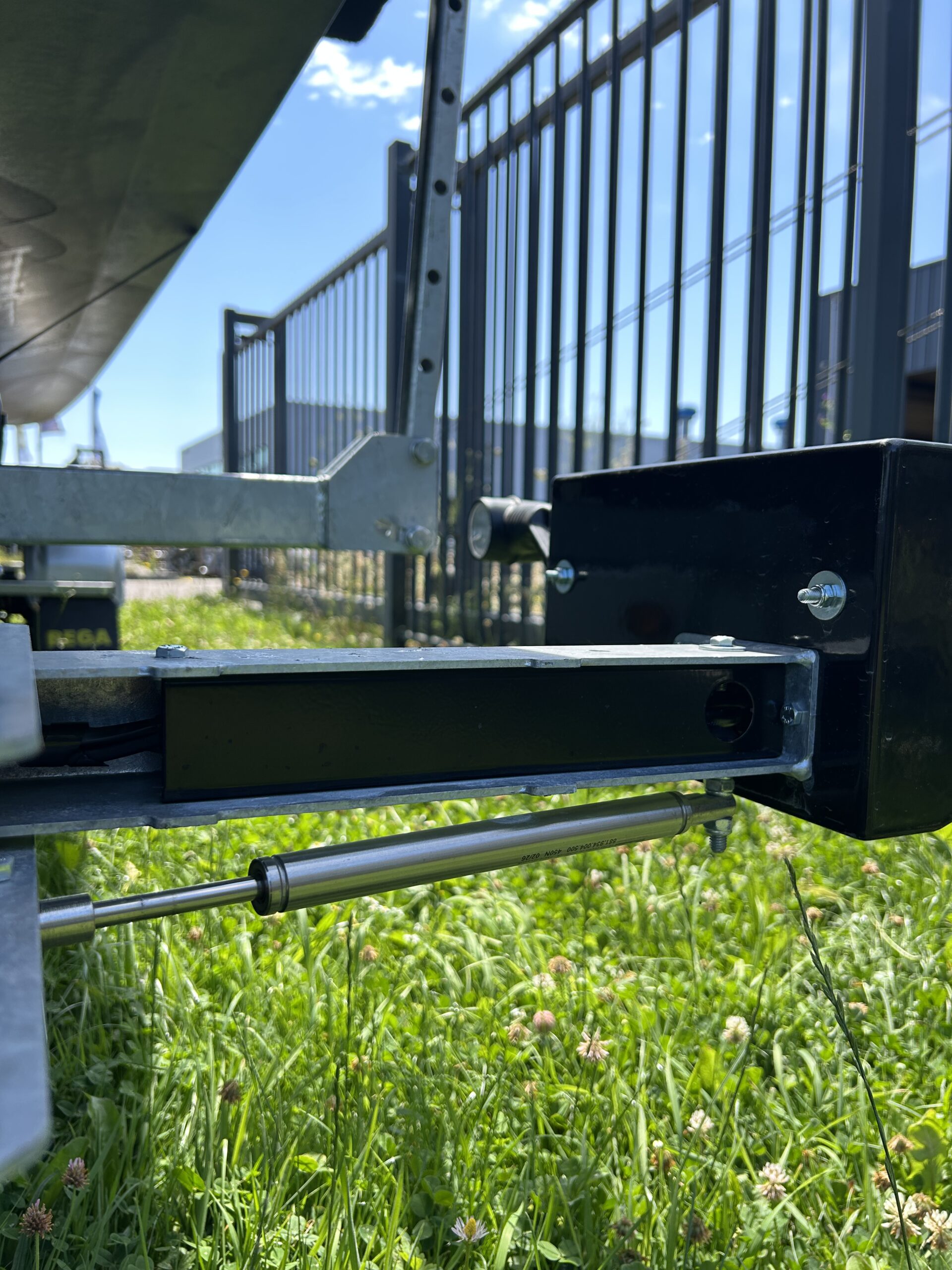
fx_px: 953
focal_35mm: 26
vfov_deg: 67.3
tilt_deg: -5.4
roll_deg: -1.4
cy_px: 635
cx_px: 476
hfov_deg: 53.1
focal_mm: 5.7
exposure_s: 1/748
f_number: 1.5
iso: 50
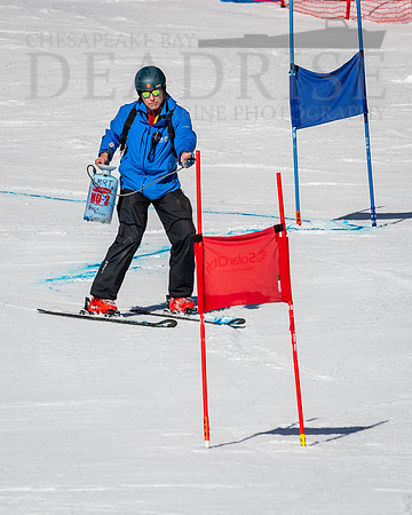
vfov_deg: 2.0
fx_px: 15075
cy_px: 233
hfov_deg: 1.6
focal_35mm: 989
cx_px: 120
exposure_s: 1/2000
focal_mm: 400
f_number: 8
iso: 250
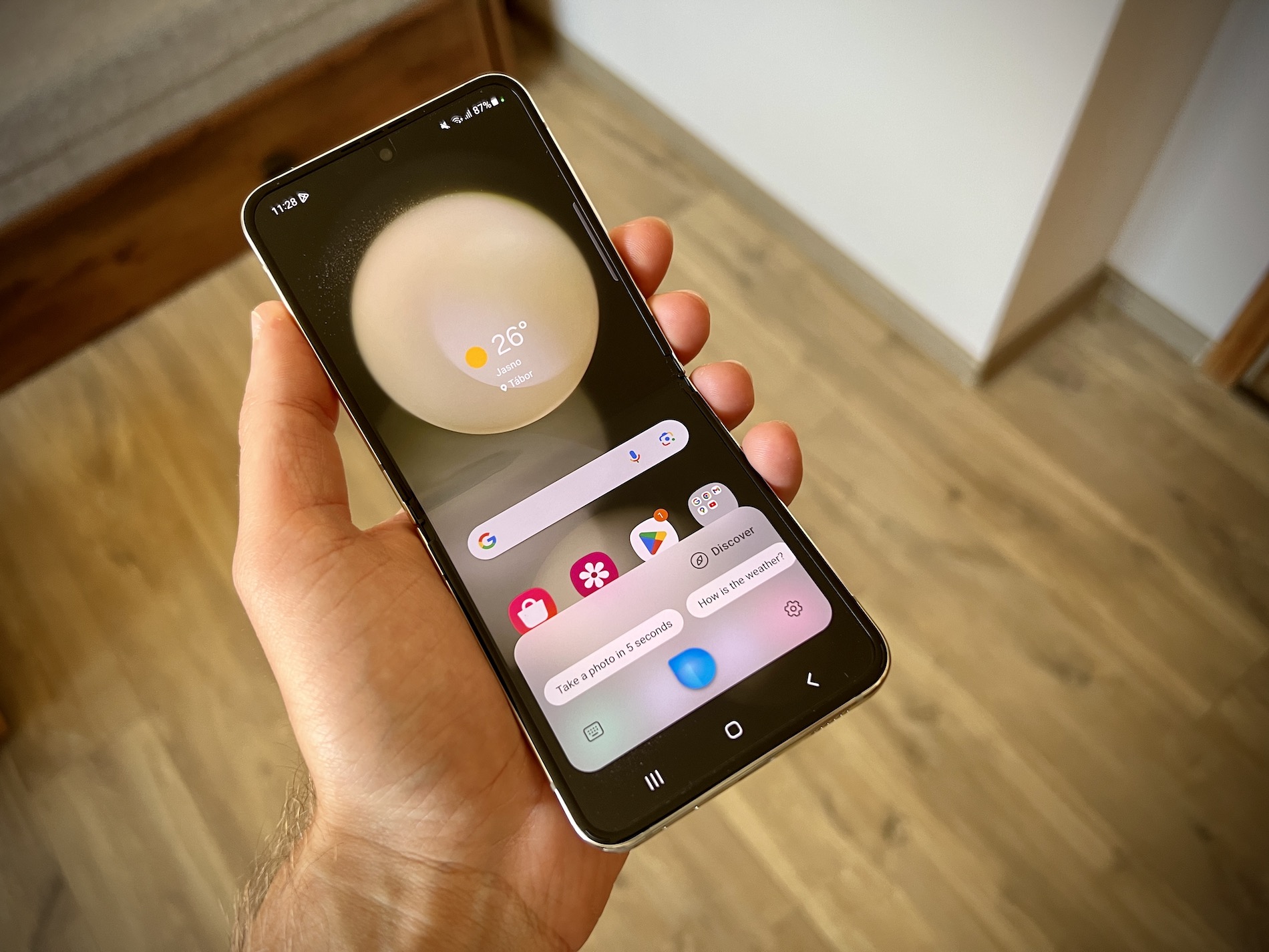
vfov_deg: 53.1
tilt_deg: -60.8
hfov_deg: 67.3
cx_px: 634
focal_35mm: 26
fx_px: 953
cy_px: 476
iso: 125
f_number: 1.5
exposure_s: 1/80
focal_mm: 5.7
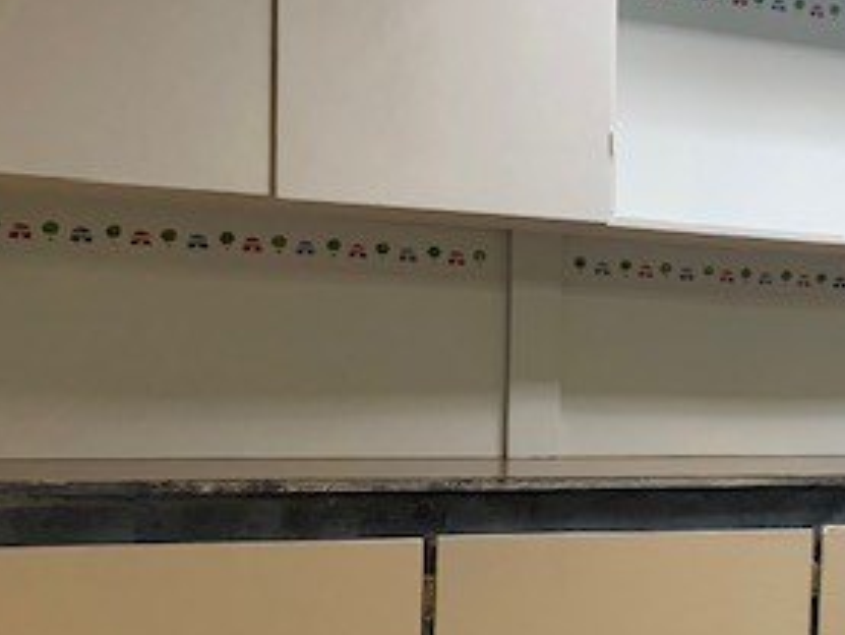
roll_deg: -1.6
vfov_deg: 24.3
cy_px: 427
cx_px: 854
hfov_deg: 29.9
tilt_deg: -0.8
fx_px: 1465
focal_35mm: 60
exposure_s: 1/60
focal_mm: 4.25
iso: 320
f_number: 1.8
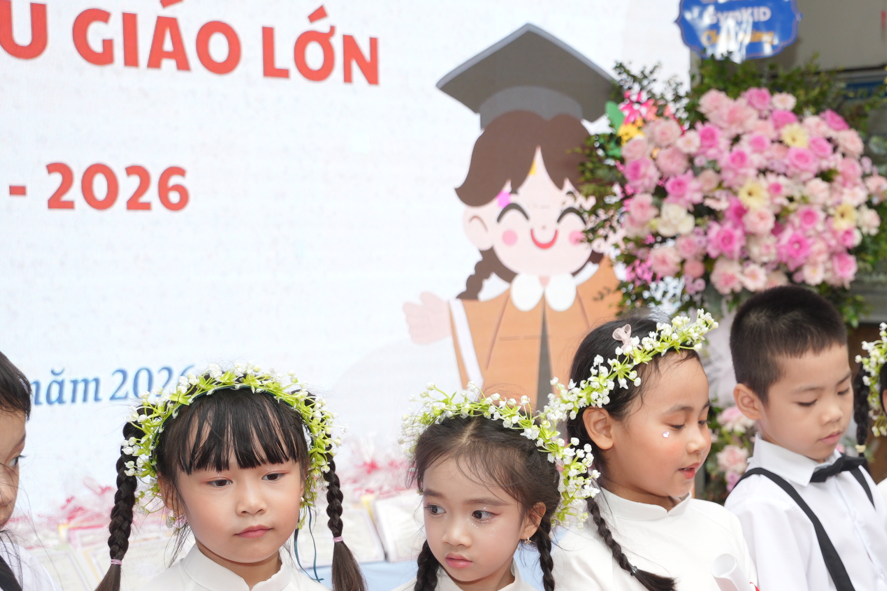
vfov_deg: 18.8
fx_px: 1783
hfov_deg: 26.4
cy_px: 401
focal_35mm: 72
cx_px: 898
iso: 250
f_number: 4
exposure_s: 1/200
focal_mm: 31.6
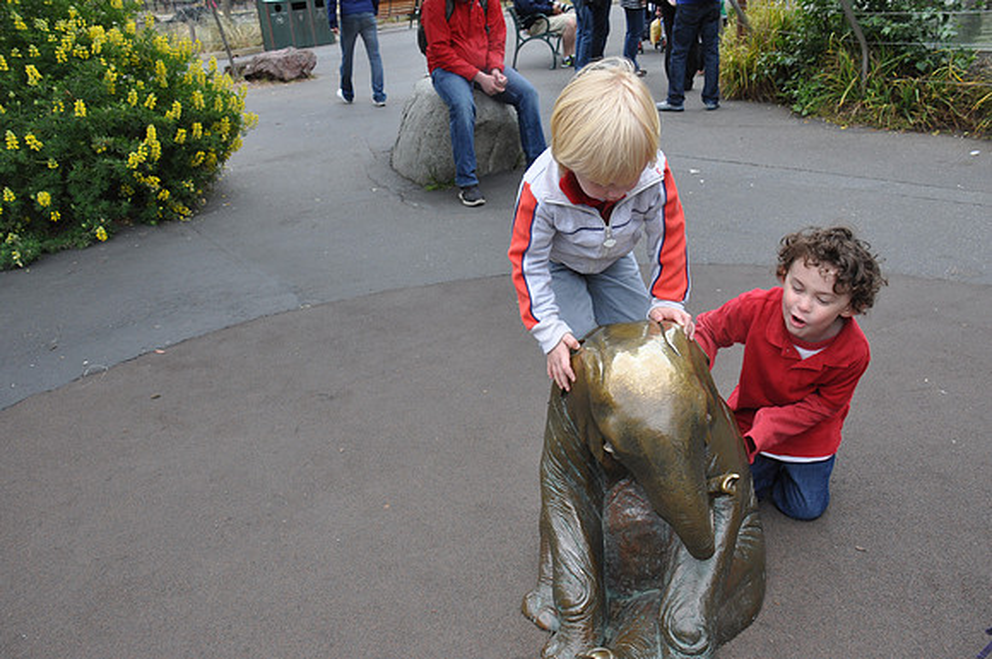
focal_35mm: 33
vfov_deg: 39.9
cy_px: 330
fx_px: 908
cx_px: 496
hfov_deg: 57.3
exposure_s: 1/250
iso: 320
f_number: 8
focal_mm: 22
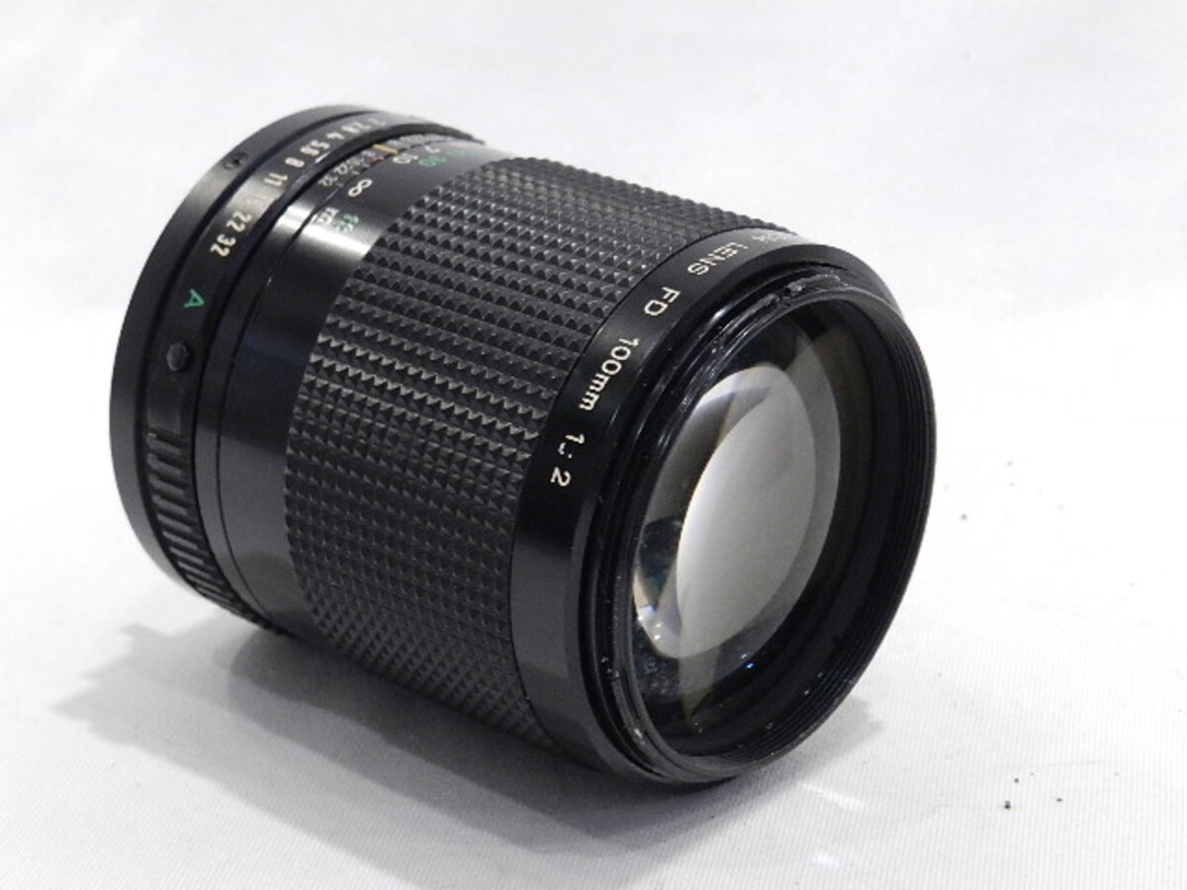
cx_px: 594
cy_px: 445
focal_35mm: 84
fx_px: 2880
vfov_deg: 17.6
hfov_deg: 23.3
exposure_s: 1/50
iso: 800
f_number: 4.4
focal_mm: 14.9
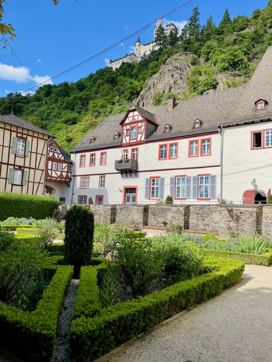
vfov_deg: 67.3
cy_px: 181
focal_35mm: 26
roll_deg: -2.1
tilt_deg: +6.5
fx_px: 272
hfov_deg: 53.1
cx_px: 136
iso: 50
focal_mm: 5.1
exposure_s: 1/2463
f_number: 1.6
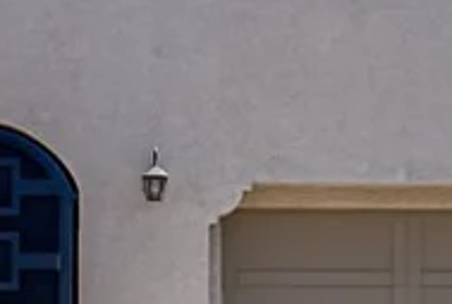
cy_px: 363
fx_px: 1837
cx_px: 93
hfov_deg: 14.0
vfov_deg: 9.3
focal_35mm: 146
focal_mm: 18
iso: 100
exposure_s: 1/400
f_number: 7.1
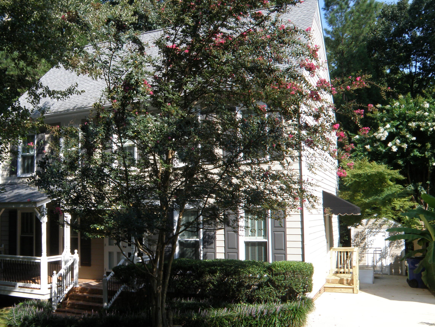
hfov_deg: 53.1
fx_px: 427
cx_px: 152
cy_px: 174
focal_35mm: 34
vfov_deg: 41.8
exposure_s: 1/125
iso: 64
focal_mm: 4.6
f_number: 5.6
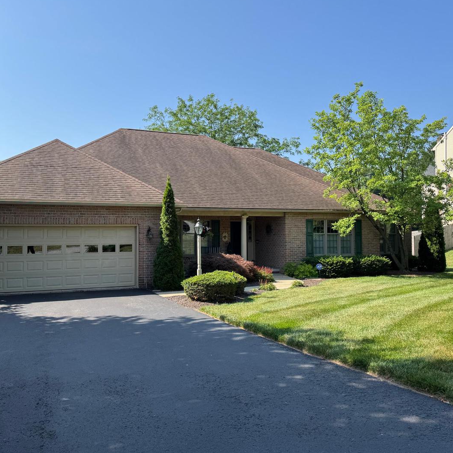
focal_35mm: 29
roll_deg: +0.6
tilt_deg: +0.2
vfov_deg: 55.6
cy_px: 227
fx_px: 429
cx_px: 184
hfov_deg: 55.3
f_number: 1.78
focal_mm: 6.76
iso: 80
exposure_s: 1/2331
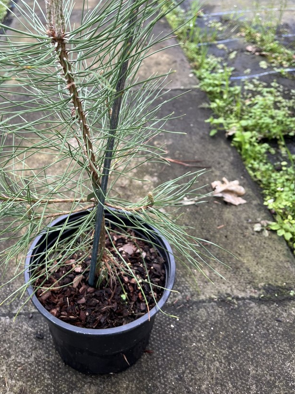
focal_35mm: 34
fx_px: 387
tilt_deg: -38.1
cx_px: 107
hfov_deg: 41.4
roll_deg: +0.5
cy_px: 146
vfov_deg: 53.3
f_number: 1.6
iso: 40
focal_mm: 5.1
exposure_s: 1/156
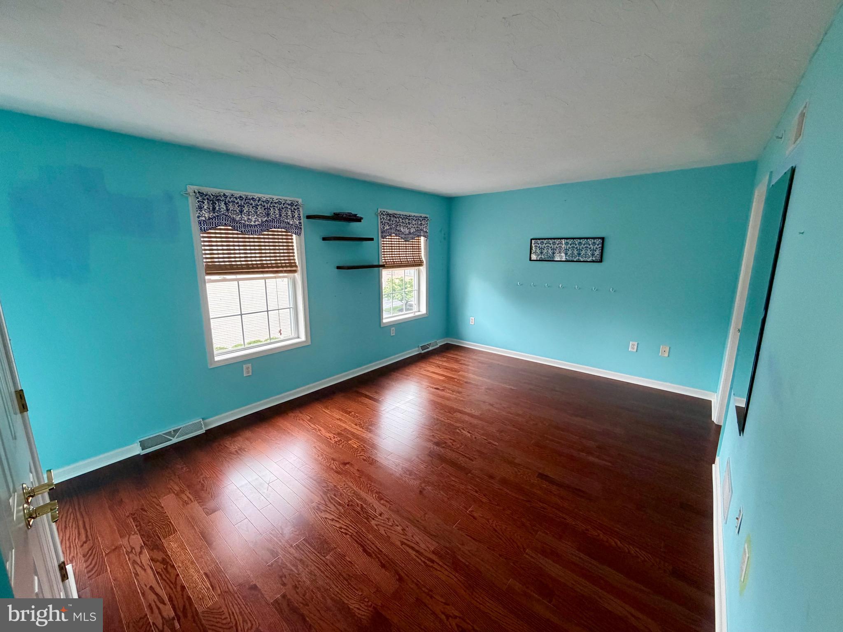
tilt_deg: -10.7
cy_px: 316
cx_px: 422
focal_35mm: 14
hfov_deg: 102.1
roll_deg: -0.1
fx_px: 341
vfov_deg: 85.7
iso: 320
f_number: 2.2
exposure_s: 1/86
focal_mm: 2.22
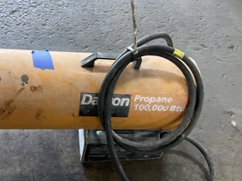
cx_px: 91
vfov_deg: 35.0
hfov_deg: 45.4
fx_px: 287
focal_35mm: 41
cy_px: 108
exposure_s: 1/40
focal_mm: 3
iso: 250
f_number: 1.8
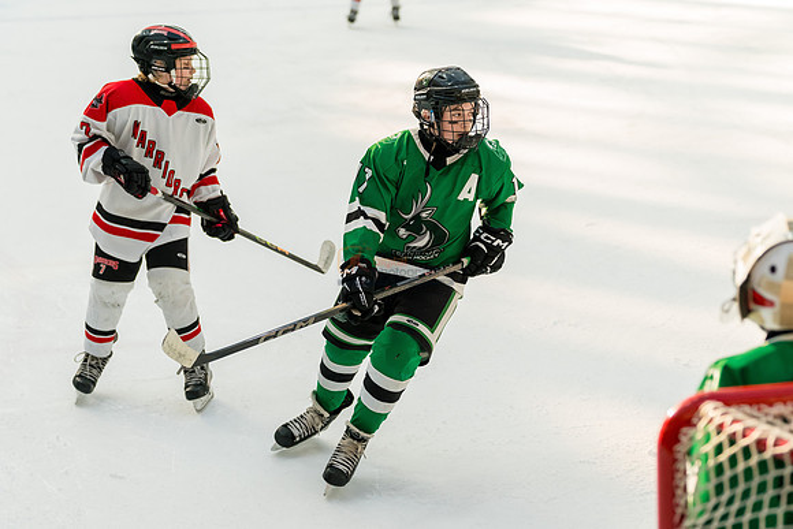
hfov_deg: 23.3
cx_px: 378
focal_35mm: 87
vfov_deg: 15.7
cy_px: 252
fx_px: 1920
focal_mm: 70
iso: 2000
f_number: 2.8
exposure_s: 1/2000
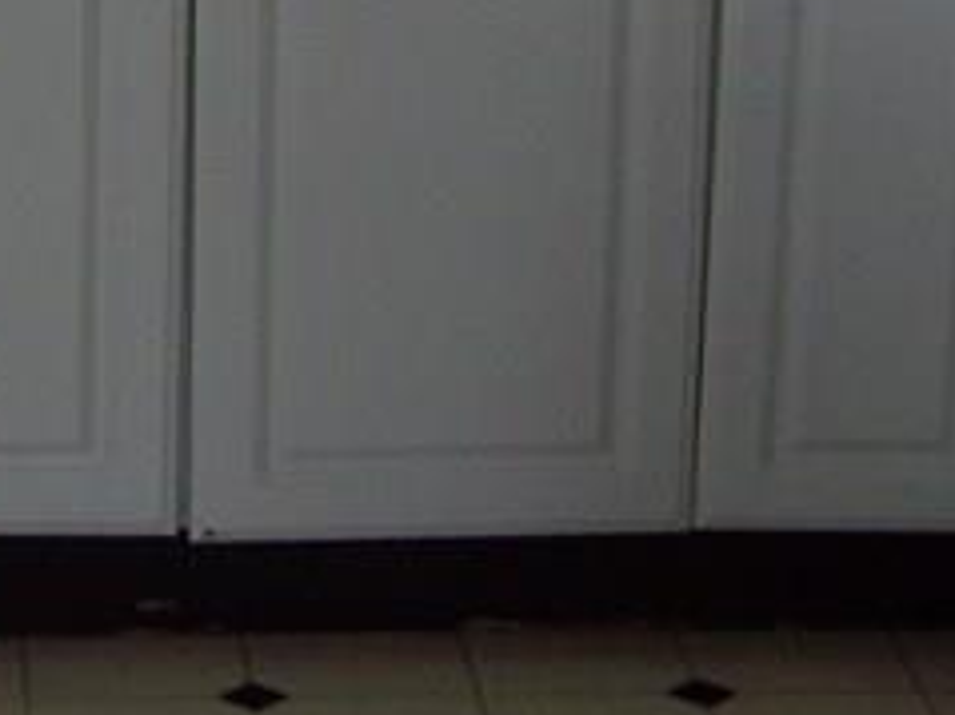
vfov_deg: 8.9
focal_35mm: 163
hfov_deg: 12.0
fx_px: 4495
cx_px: -56
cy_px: -232
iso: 100
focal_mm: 6.2
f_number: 2.7
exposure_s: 1/50
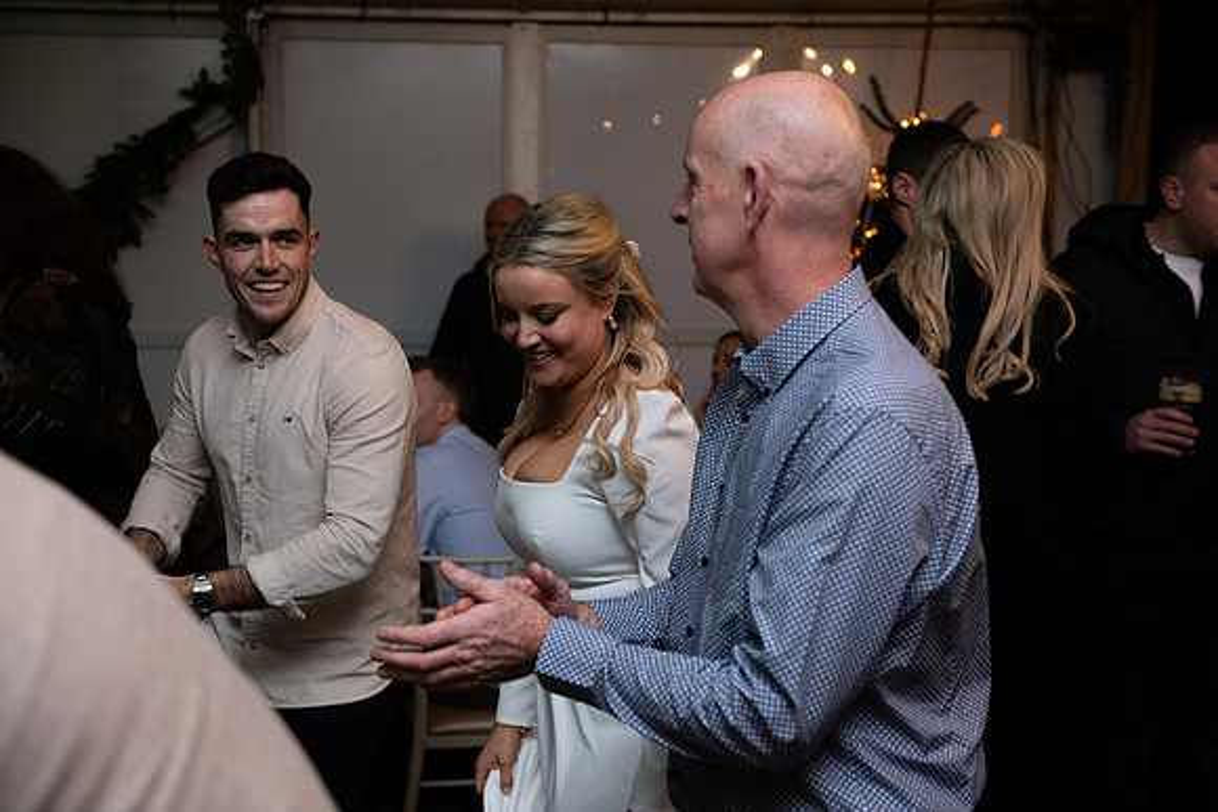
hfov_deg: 39.6
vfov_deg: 27.0
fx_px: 1692
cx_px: 609
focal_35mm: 50
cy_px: 406
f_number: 3.5
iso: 800
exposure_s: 1/160
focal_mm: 50
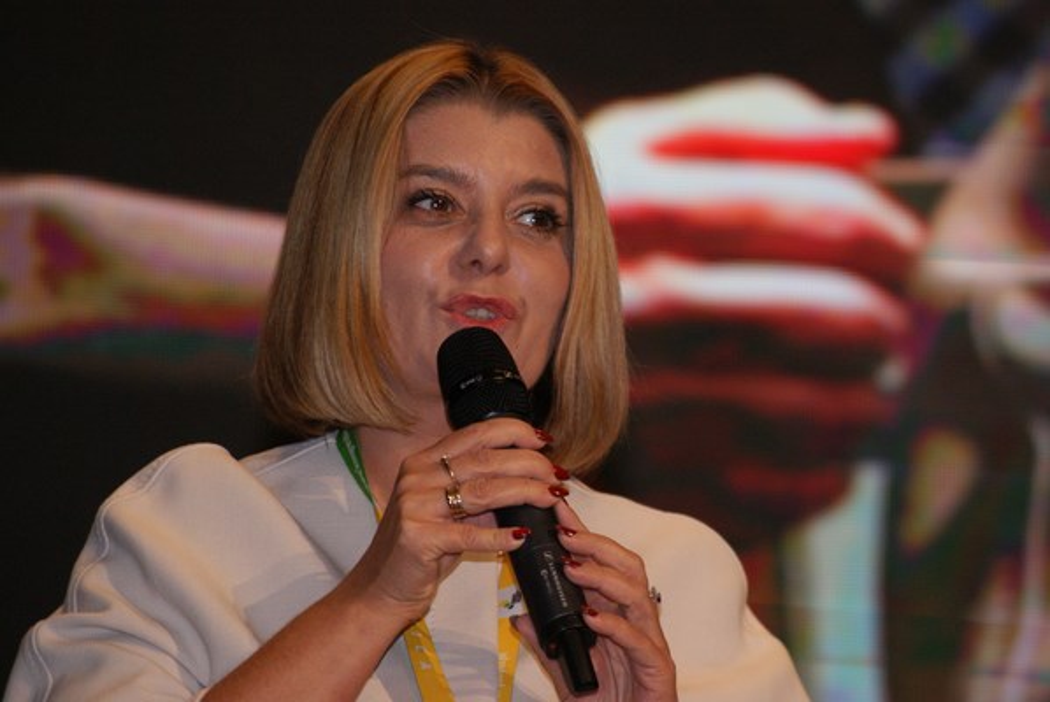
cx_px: 525
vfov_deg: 4.6
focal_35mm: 300
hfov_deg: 6.9
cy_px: 351
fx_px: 8758
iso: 400
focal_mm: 200
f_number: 5.6
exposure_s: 1/125
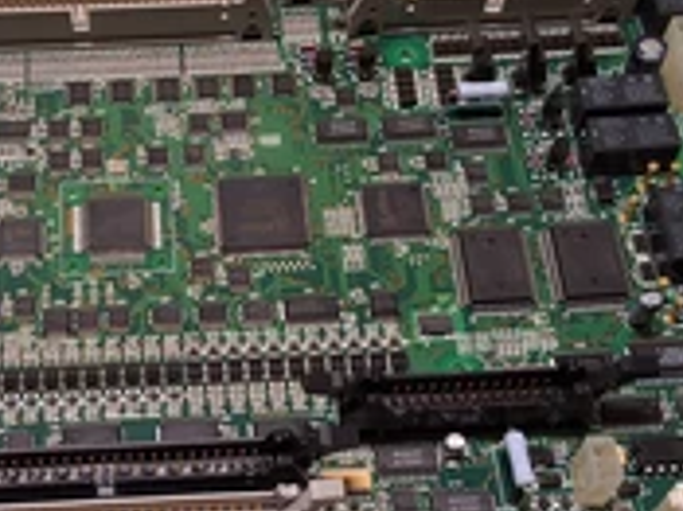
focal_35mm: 64
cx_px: 168
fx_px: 1262
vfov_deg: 22.7
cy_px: 386
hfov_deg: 29.8
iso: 32
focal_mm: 2.91
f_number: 1.9
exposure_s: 1/128
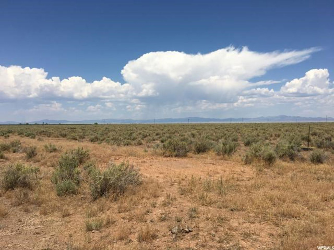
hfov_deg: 61.7
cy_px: 125
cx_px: 167
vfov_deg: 48.2
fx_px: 280
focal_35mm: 29
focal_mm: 4.15
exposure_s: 1/3497
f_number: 2.2
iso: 25
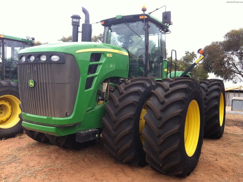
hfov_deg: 52.7
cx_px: 122
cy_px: 91
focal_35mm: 35
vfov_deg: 40.6
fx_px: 245
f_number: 2.8
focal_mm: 3.85
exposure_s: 1/479
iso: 80
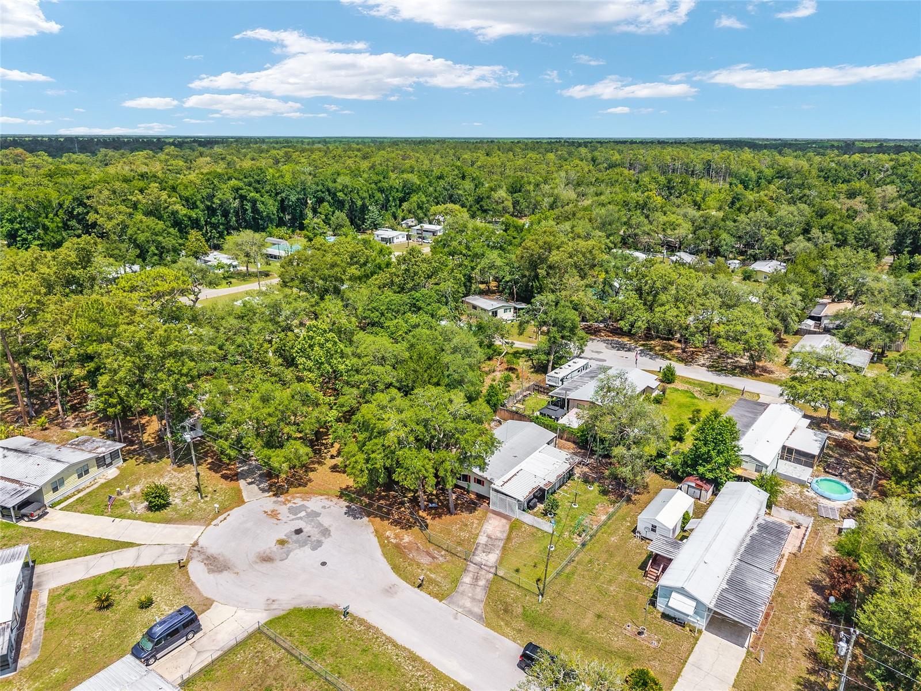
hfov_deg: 71.6
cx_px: 460
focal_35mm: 24
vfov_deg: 56.8
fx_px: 639
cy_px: 346
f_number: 1.8
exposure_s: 1/4000
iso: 180
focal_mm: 8.67
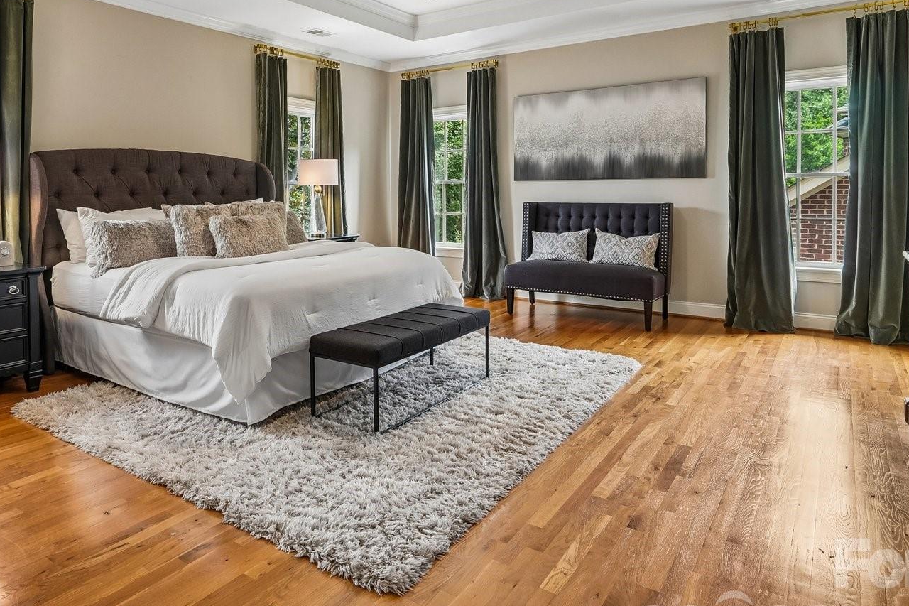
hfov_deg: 72.4
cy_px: 193
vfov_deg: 51.9
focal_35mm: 24
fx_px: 606
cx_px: 334
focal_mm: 10
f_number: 8
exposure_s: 1/6
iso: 400
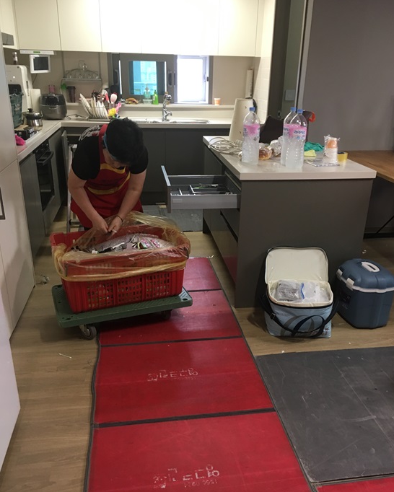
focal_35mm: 31
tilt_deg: -21.9
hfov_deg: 47.1
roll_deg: -2.5
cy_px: 263
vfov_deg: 57.1
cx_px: 201
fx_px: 452
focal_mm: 4.15
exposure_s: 1/30
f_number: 2.2
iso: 80
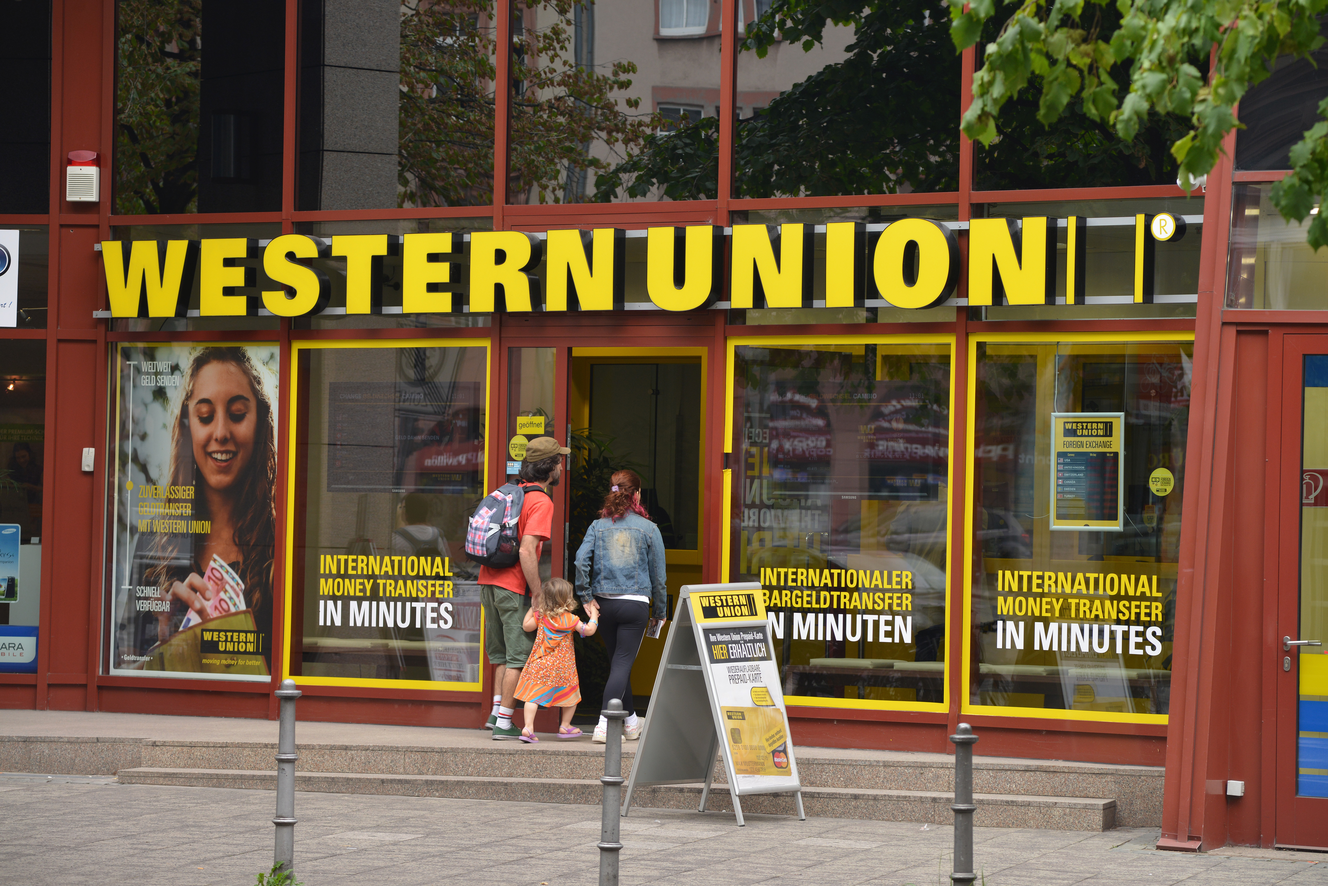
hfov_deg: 16.4
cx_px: 664
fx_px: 4612
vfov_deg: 11.0
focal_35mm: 125
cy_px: 443
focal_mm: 125
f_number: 6.3
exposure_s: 1/160
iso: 400
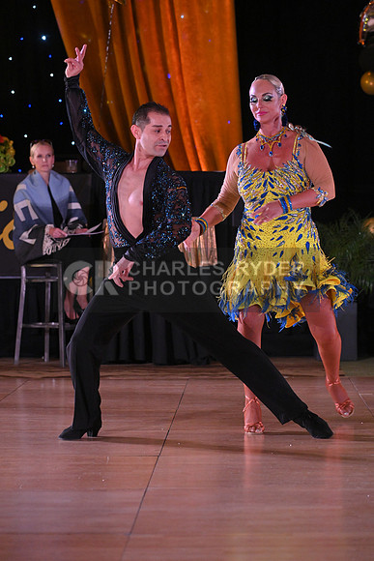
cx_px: 187
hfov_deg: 11.4
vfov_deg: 17.1
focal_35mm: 120
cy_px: 280
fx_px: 1869
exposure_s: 1/400
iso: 3200
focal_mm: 120
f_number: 5
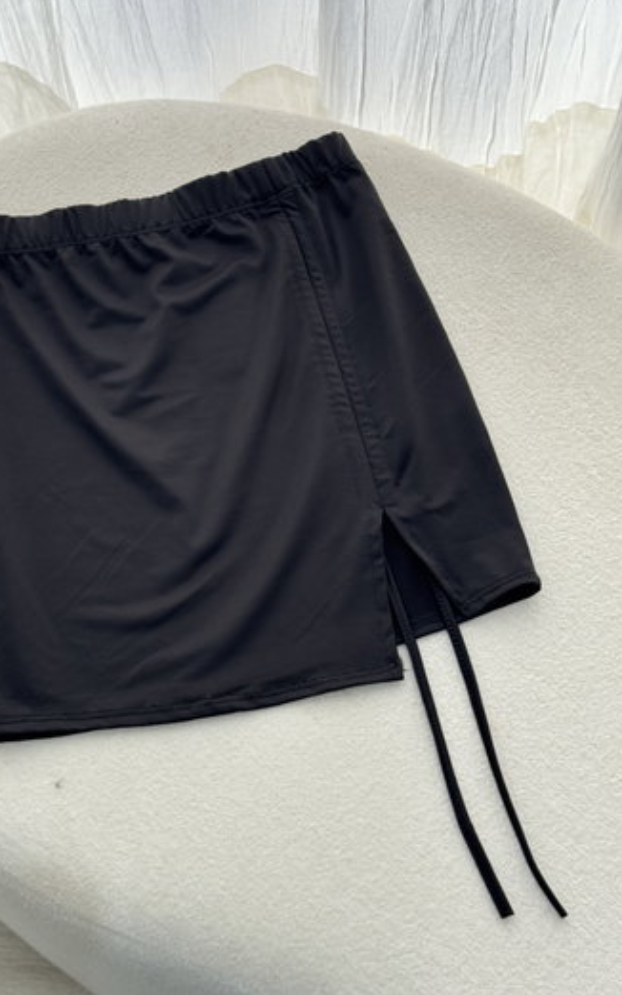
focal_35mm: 52
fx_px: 1411
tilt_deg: -68.1
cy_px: 498
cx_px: 250
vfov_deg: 38.9
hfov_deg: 24.8
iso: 64
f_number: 1.78
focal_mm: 6.76
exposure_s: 1/164
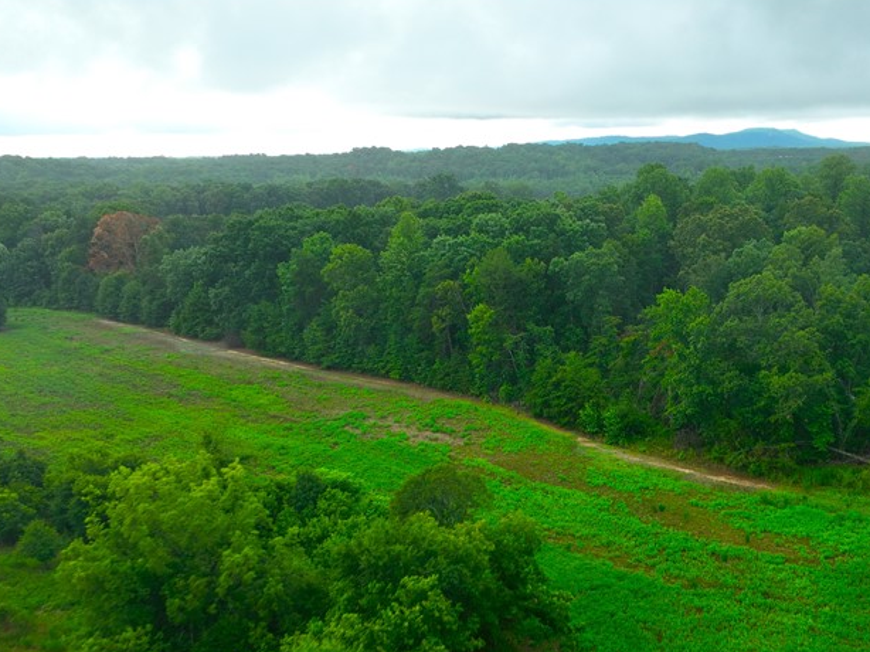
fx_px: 1005
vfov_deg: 34.7
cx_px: 571
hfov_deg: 46.2
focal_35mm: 40
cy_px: 531
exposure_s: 1/15
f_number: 2.8
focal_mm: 12.29
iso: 120
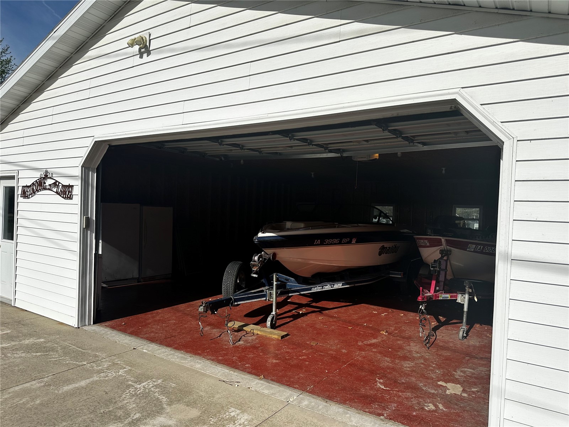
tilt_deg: -1.0
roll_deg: -2.0
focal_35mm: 24
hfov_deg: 71.6
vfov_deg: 56.8
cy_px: 214
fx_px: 394
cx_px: 284
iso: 80
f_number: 1.78
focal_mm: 6.86
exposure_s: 1/10753
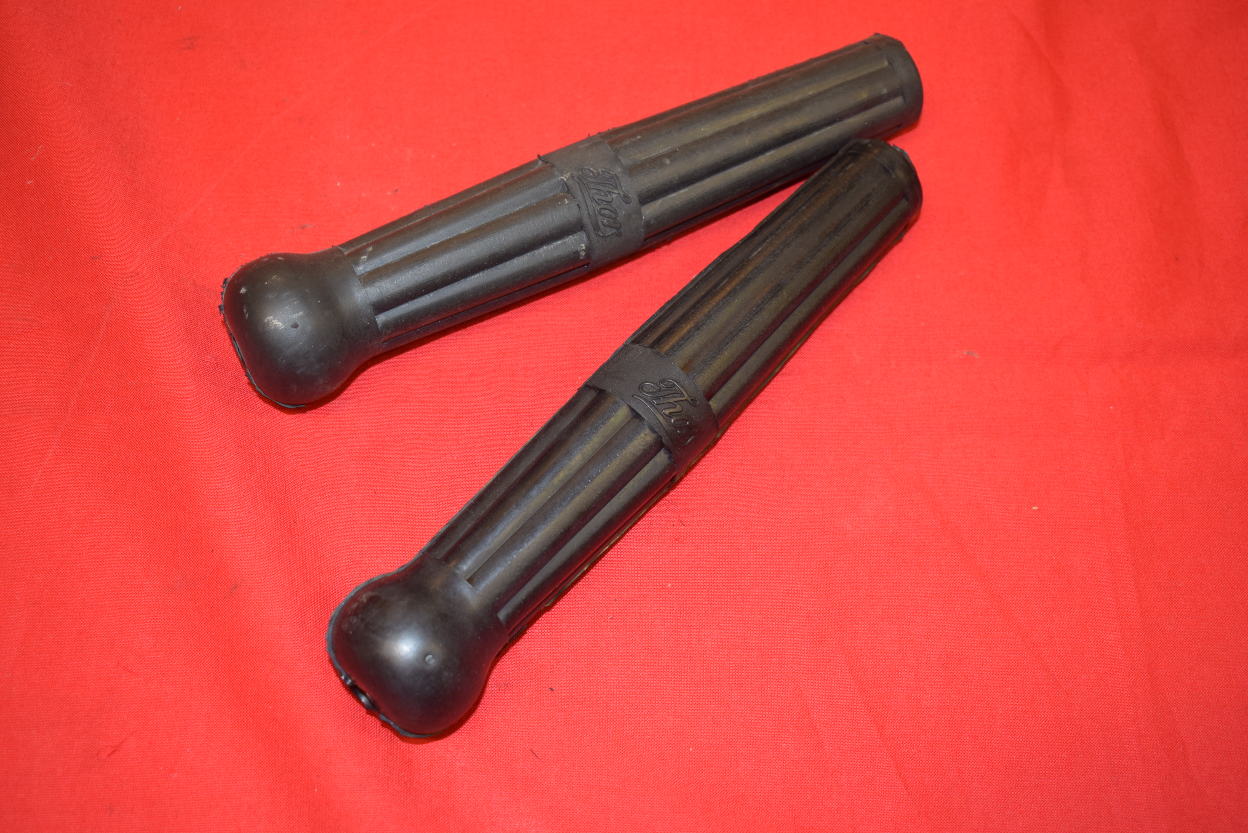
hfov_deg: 43.6
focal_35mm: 45
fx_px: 1560
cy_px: 416
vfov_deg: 29.9
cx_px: 624
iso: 500
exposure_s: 1/50
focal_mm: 30
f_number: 5
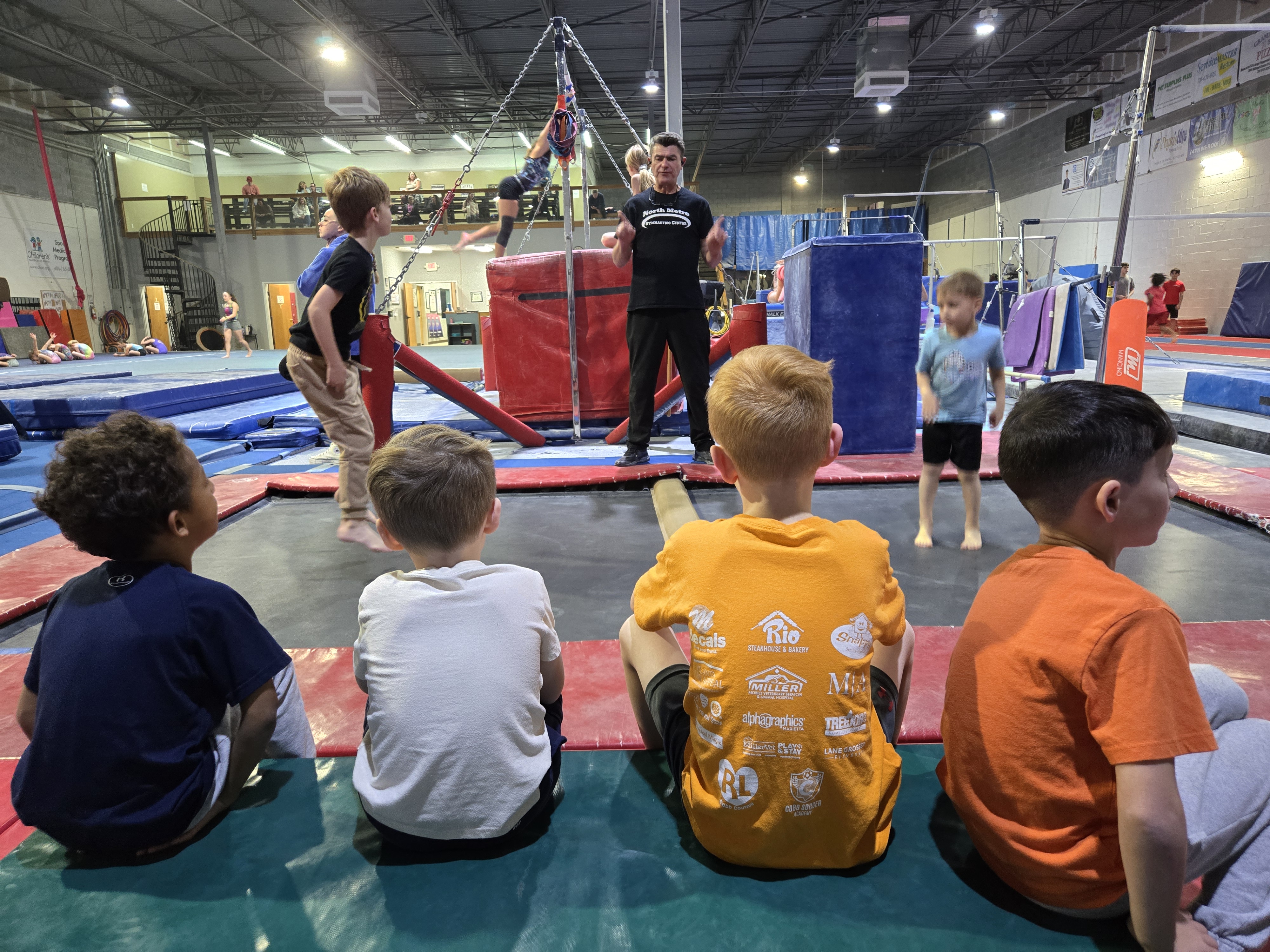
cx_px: 635
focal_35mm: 23
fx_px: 844
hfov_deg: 73.9
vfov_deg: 58.9
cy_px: 476
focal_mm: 5.4
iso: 640
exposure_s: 1/60
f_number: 1.8
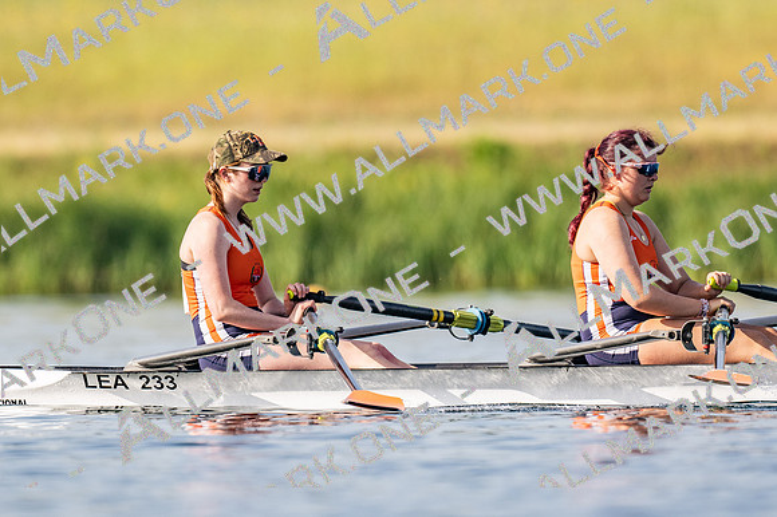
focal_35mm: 900
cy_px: 258
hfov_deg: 2.3
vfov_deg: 1.5
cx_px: 388
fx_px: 19413
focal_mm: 600
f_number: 5
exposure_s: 1/2500
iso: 250
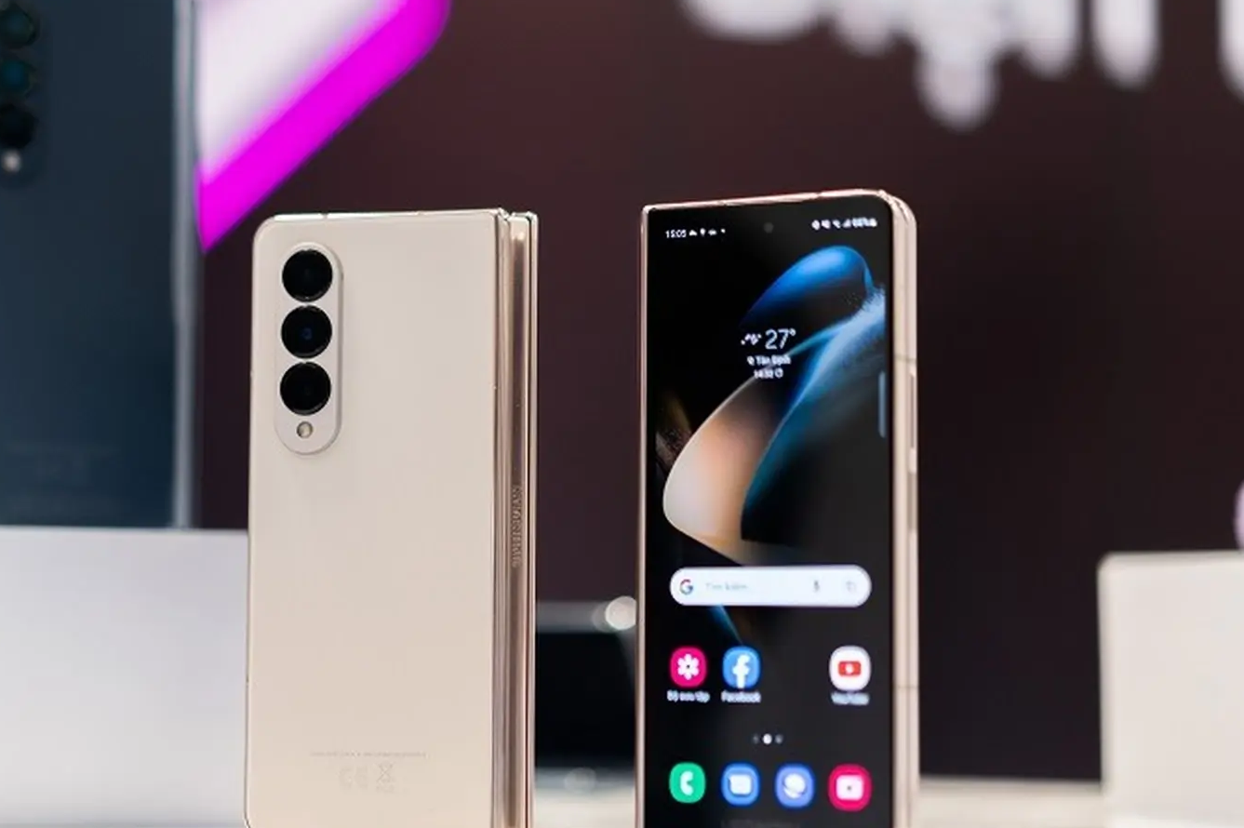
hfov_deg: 25.5
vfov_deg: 17.2
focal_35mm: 79
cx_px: 407
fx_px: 2728
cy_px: 318
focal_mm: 55
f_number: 1.8
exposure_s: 1/125
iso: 320
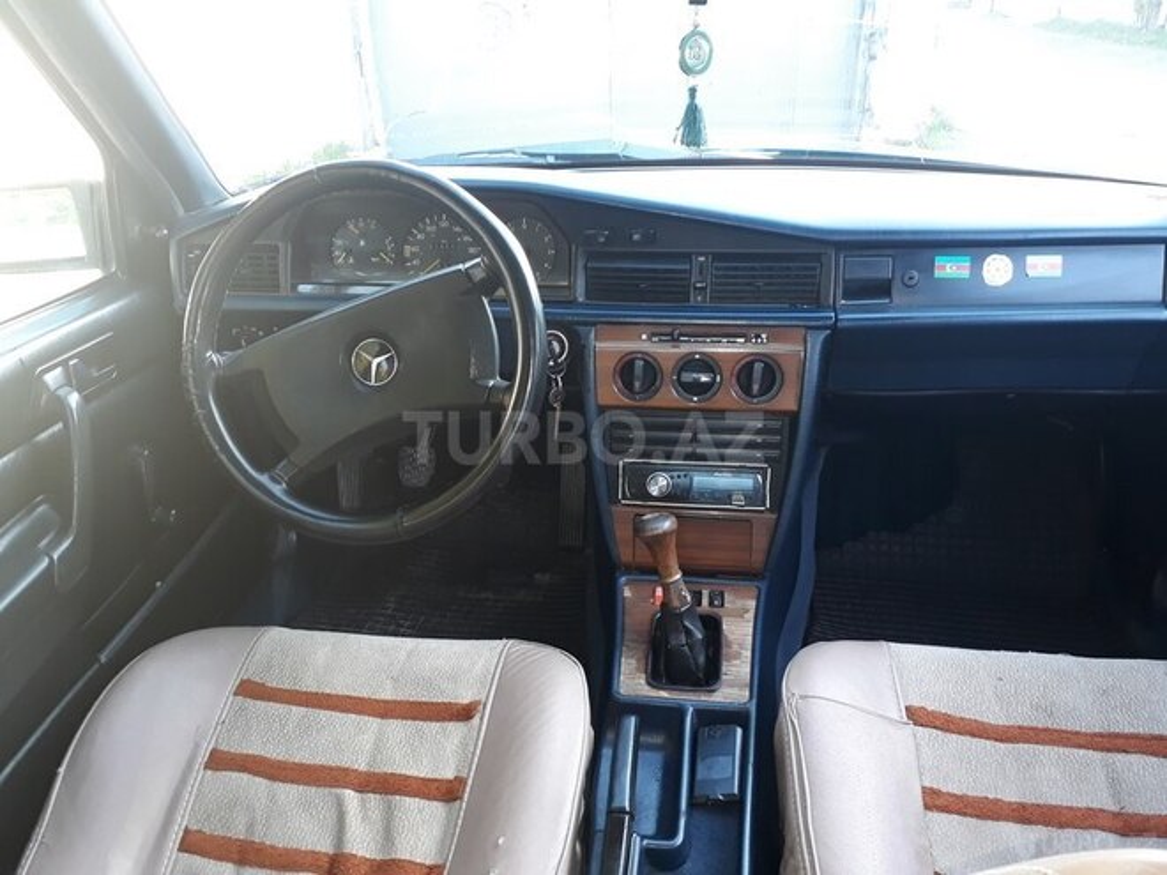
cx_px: 584
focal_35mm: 27
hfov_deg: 65.3
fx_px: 910
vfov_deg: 51.4
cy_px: 438
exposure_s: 1/30
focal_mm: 3.6
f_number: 1.9
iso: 80
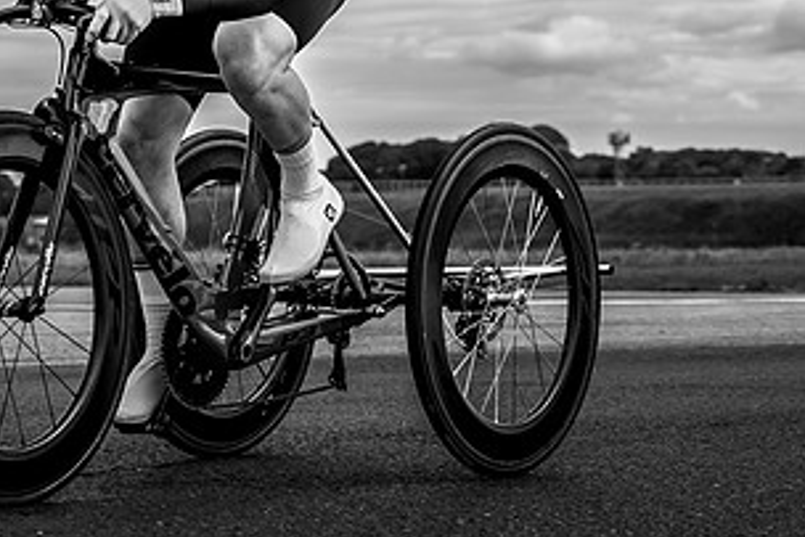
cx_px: 116
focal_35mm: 131
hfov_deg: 15.5
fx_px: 2931
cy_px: 226
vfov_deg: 10.5
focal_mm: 39
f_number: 3.5
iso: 100
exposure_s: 1/1000
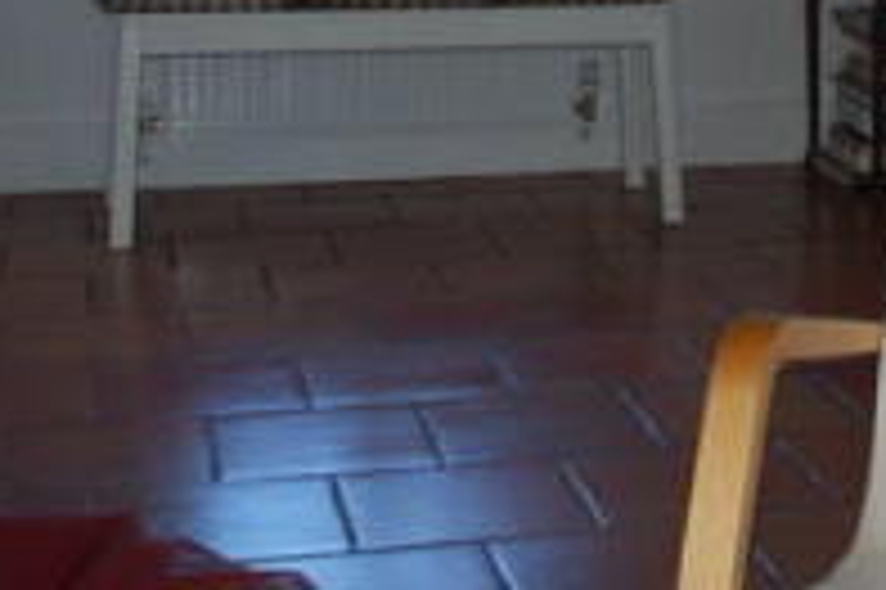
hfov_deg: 21.9
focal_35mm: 90
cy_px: -86
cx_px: 877
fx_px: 2213
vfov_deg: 14.7
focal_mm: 18
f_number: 3.5
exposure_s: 1/60
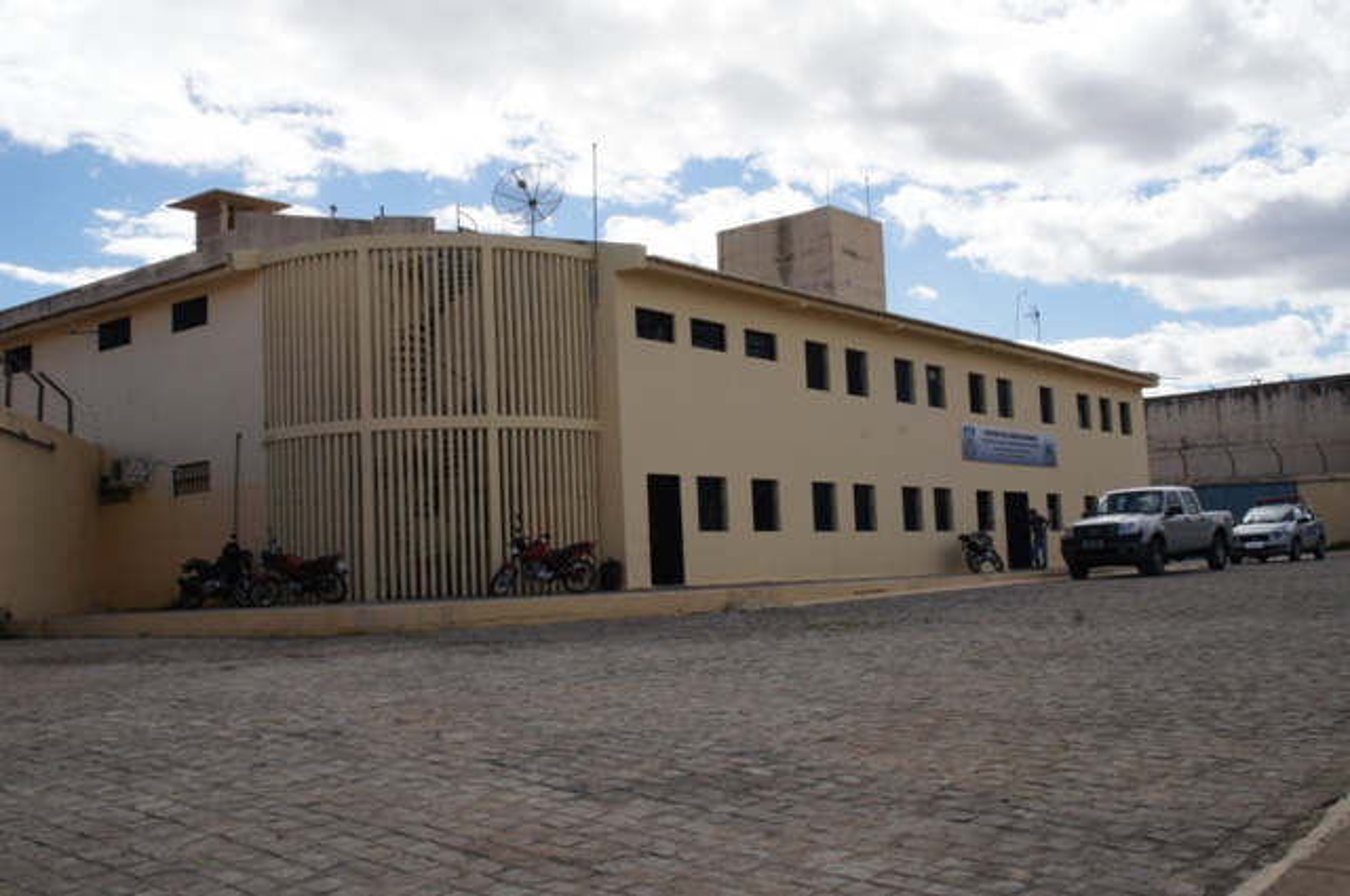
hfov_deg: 53.2
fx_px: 1348
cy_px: 448
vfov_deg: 36.8
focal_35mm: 36
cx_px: 675
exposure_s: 1/160
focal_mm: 24
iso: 200
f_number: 22
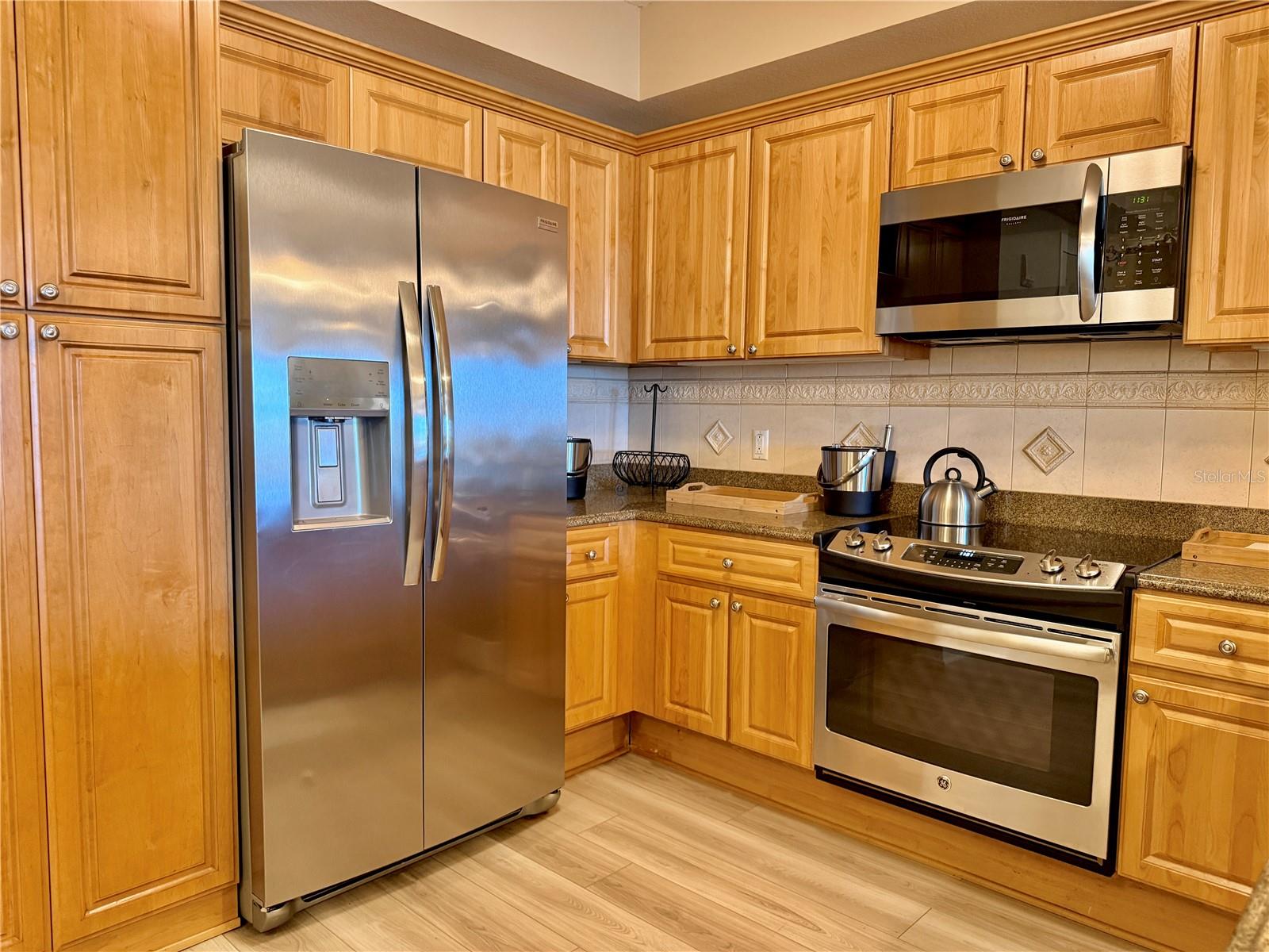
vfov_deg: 56.8
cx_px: 634
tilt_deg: -3.7
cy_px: 476
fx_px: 880
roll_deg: -0.9
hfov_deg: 71.6
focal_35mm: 24
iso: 400
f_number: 1.78
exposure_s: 1/60
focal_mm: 6.76
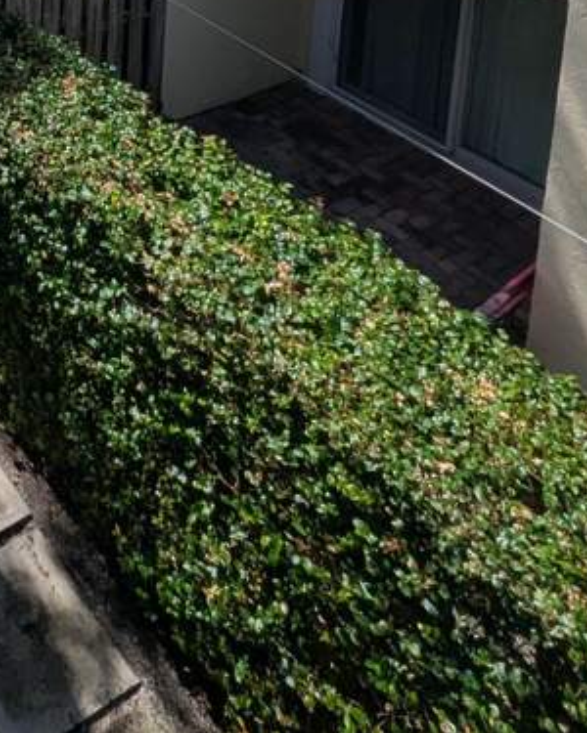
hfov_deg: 31.8
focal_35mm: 36
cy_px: -302
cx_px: -170
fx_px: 782
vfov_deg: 31.8
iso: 46
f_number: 2.2
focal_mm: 1.95
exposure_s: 1/1916
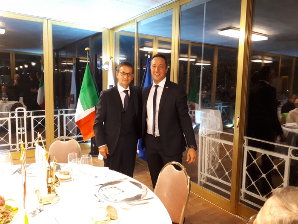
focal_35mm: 27
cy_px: 112
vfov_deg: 51.4
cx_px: 149
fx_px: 232
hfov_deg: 65.3
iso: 320
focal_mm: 3.6
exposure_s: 1/17
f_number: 1.9
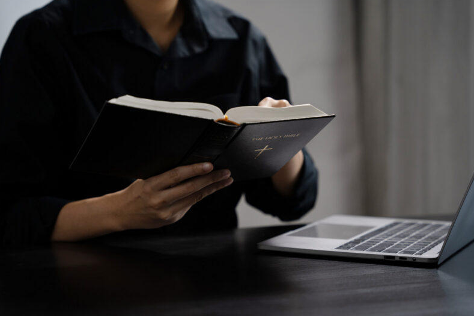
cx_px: 236
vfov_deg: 19.2
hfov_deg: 28.5
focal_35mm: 71
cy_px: 157
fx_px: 934
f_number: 3.5
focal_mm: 70
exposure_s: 1/160
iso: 400
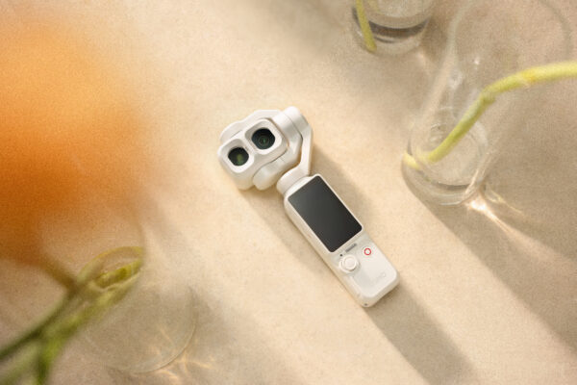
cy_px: 192
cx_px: 288
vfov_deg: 27.0
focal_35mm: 50
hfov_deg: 39.6
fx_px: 801
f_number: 2.5
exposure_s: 1/500
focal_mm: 50
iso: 64
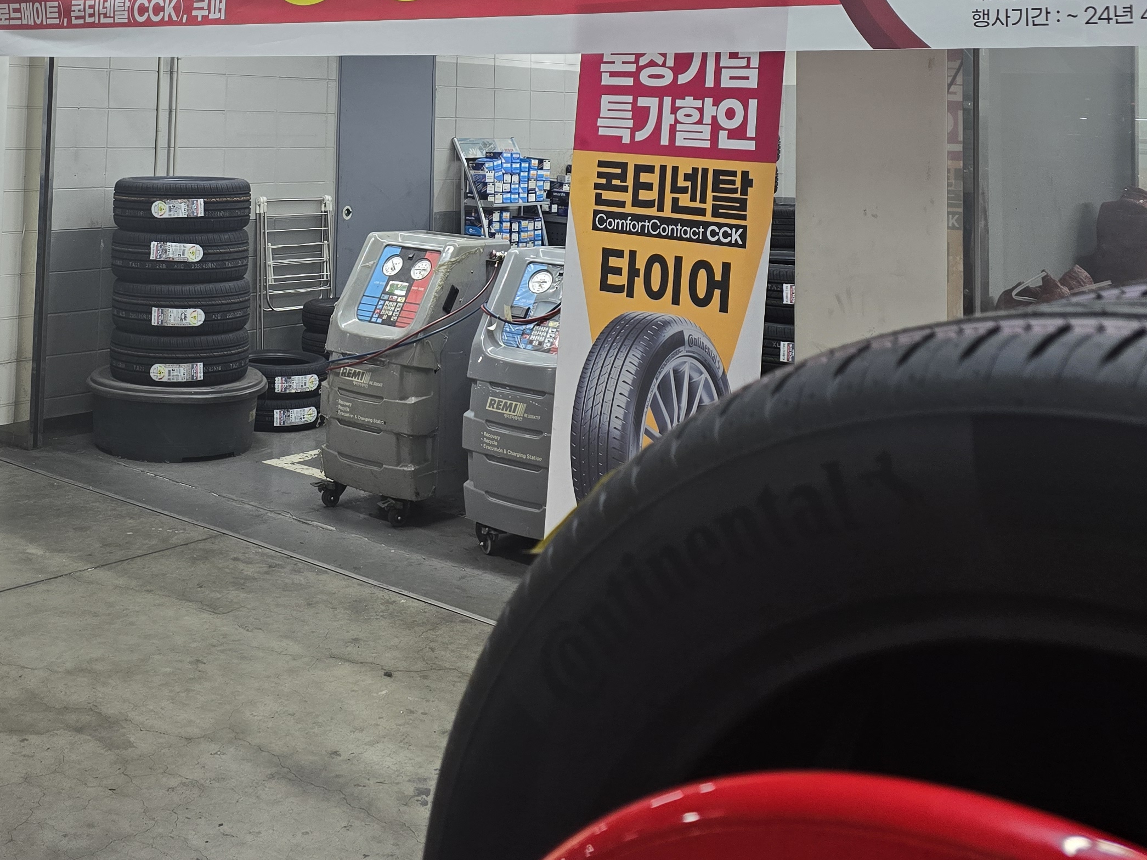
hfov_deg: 41.9
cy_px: 39
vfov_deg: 30.9
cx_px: 320
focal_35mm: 44
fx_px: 1458
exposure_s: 1/120
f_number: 1.7
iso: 160
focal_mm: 6.3
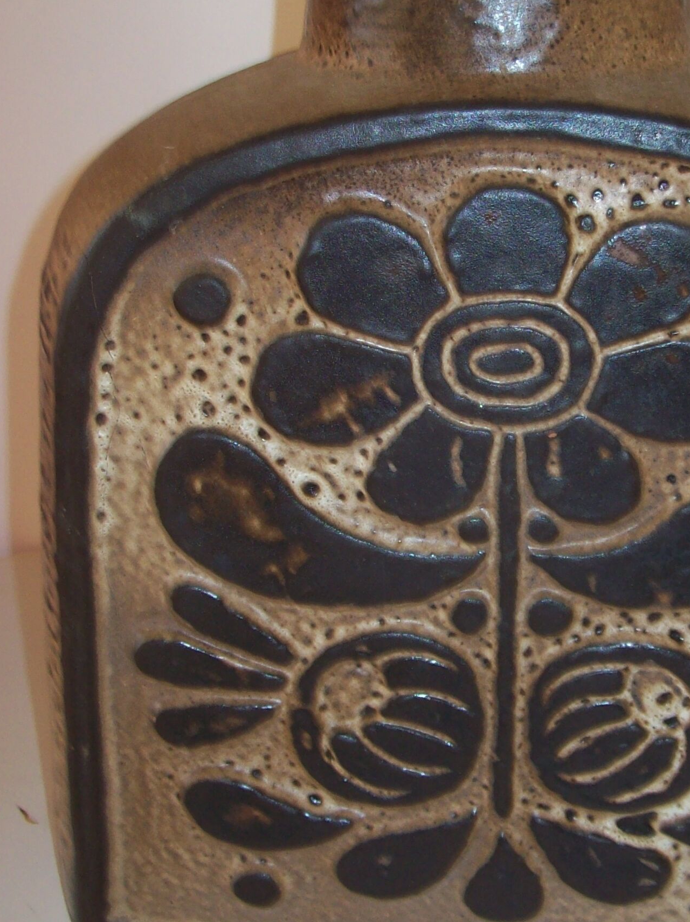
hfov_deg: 24.2
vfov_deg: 32.0
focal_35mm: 60
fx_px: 1596
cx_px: 494
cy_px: 336
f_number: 2.7
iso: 80
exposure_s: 1/64
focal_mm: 6
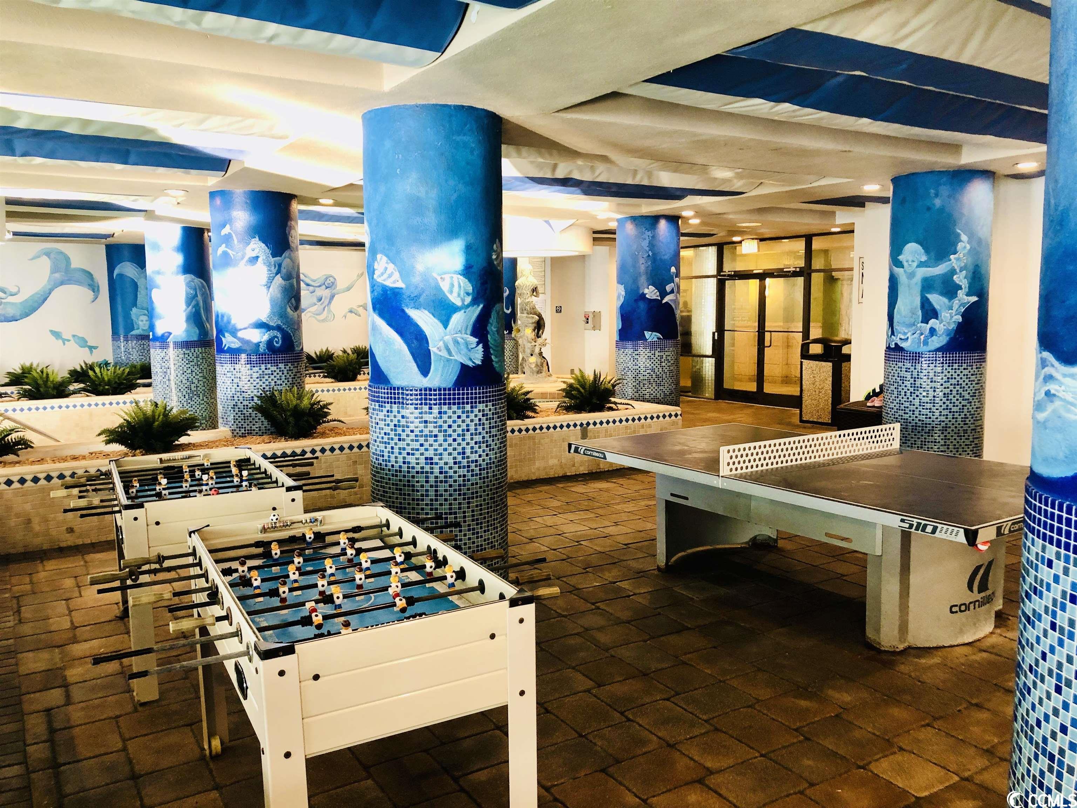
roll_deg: +0.9
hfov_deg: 63.4
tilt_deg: -7.0
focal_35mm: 28
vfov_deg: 49.7
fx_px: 871
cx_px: 538
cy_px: 404
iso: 40
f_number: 1.8
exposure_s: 1/15
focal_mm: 3.99
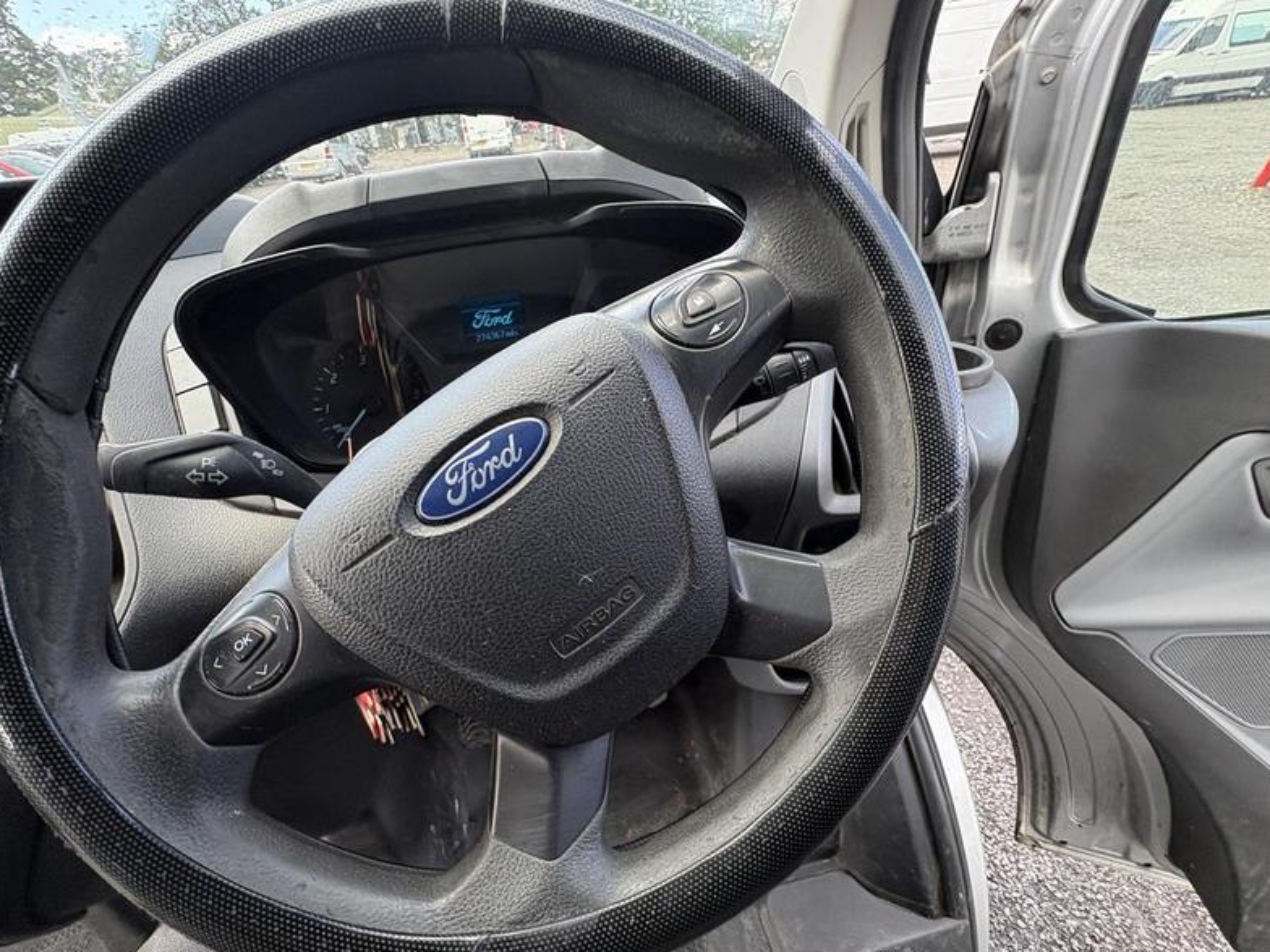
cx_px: 616
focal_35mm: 16
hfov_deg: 94.5
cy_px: 520
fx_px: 587
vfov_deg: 77.9
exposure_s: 1/102
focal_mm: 2.22
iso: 125
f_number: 2.2
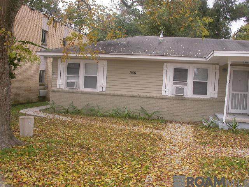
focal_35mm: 38
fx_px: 273
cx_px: 124
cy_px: 94
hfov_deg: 49.0
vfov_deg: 37.7
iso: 100
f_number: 4.7
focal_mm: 7.85
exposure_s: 1/124
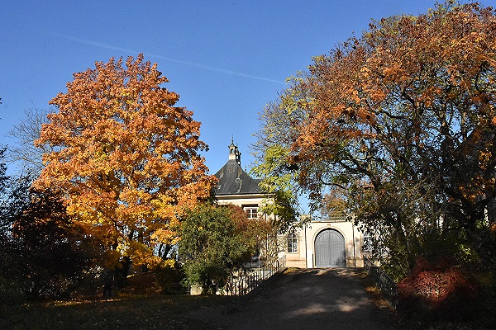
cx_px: 248
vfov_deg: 38.4
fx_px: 475
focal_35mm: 34
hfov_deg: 55.1
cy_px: 165
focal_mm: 23
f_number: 13
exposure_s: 1/8000
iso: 5000
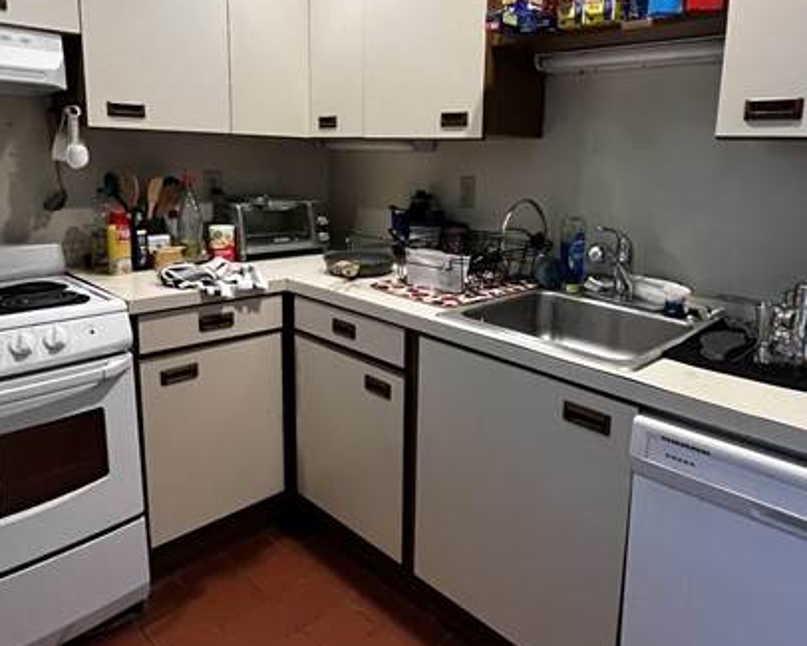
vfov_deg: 58.3
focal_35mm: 24
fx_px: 573
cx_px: 441
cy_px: 258
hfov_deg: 70.1
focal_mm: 1.57
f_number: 1.8
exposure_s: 1/60
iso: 640
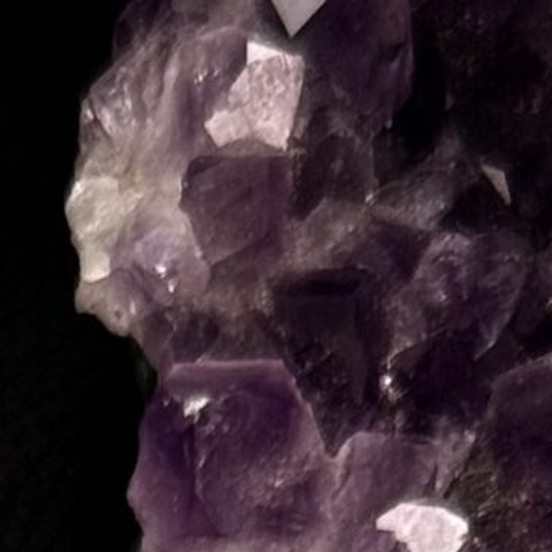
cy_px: 1893
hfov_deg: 5.8
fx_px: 5376
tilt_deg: -71.3
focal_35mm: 298
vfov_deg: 5.4
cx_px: -218
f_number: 1.78
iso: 100
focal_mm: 6.76
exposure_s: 1/112
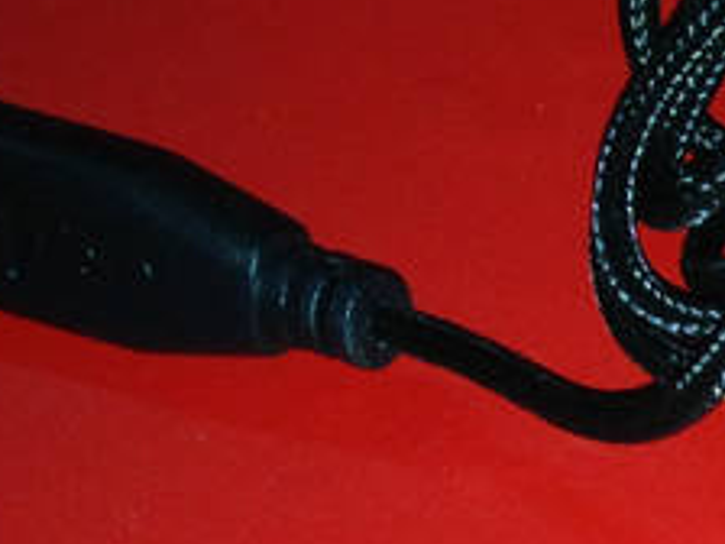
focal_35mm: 151
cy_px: 1114
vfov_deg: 9.2
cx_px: 1531
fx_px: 3163
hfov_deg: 11.5
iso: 64
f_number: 2.4
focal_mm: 4.13
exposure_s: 1/16
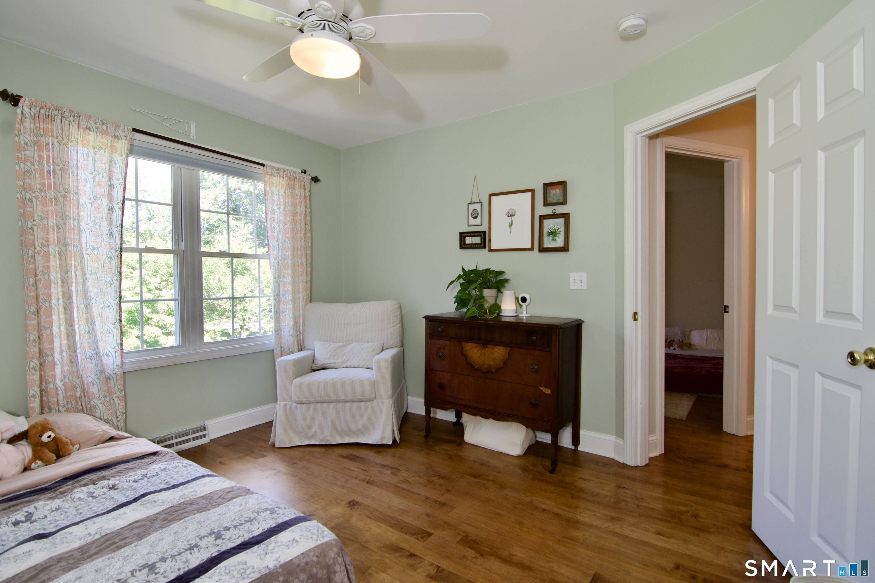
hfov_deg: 95.0
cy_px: 292
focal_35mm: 16
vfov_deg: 72.1
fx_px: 401
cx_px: 438
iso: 320
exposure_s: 1/30
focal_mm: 11
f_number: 7.1
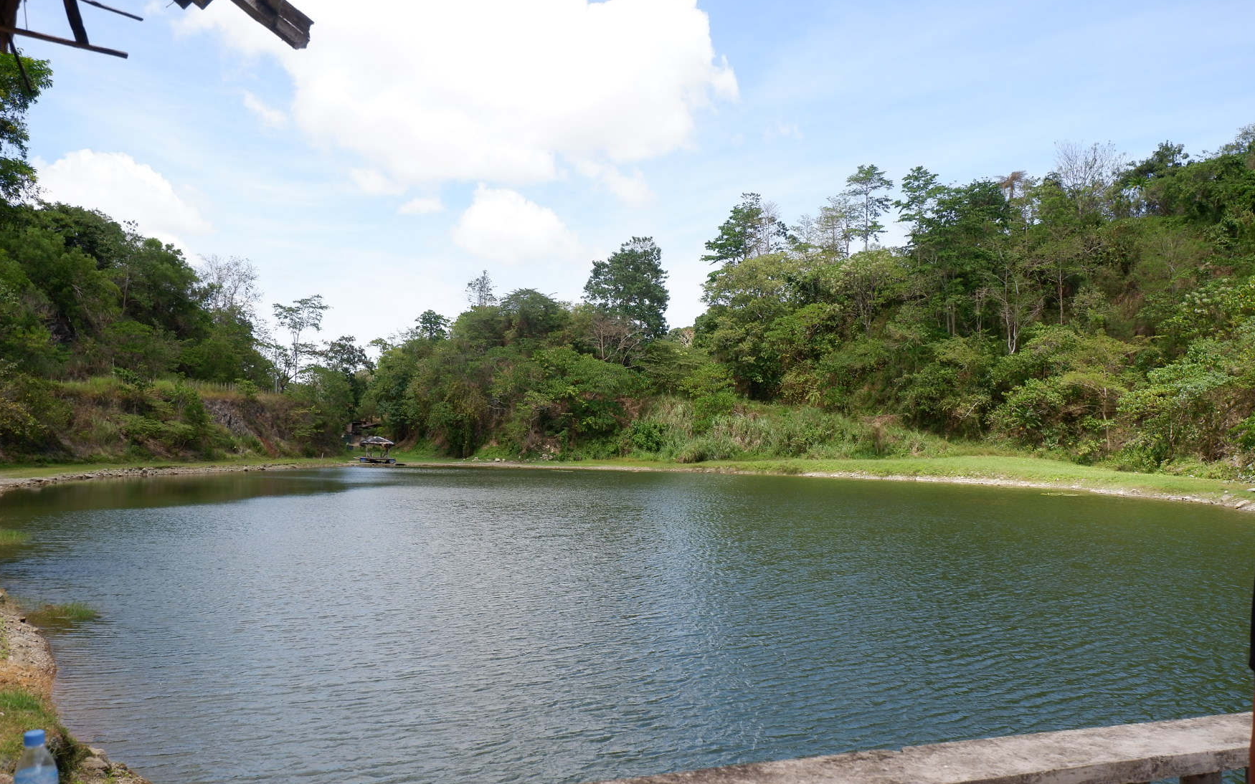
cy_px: 413
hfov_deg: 62.9
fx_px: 1026
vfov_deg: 41.8
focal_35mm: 30
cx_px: 622
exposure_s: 1/450
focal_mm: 19.2
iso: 200
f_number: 5.6
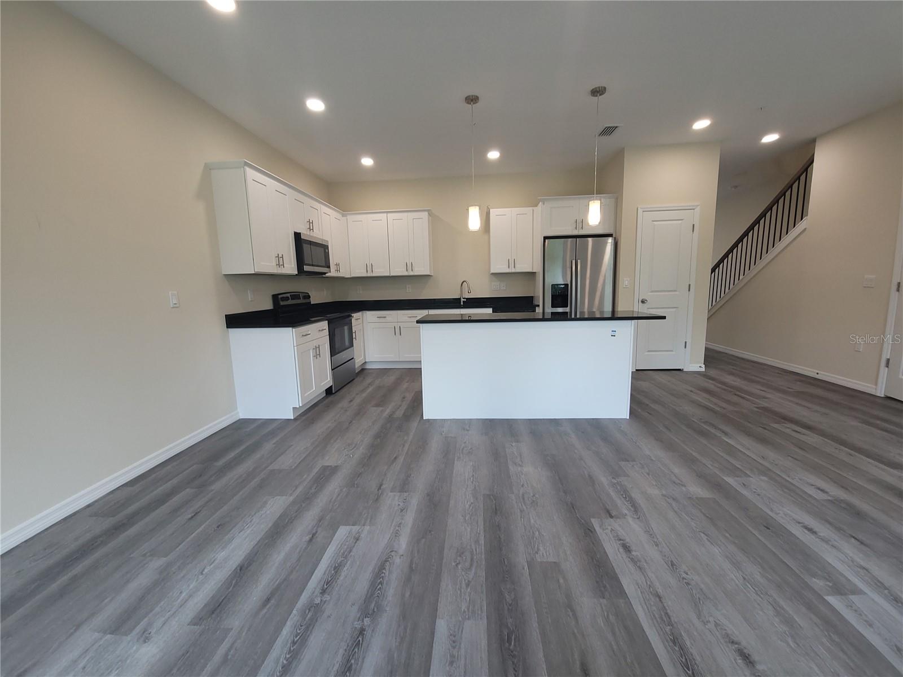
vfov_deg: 89.9
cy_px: 338
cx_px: 452
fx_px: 339
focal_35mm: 13
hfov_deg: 106.2
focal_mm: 2.2
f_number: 2.2
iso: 80
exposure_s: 1/40
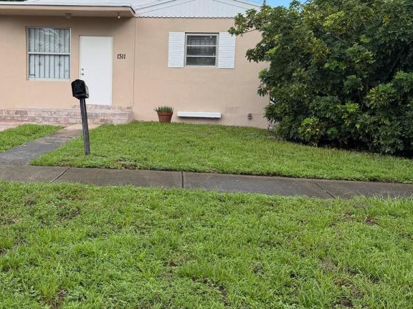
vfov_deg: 35.8
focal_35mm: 40
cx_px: 129
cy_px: 120
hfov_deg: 45.9
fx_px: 477
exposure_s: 1/1618
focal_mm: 6.76
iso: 100
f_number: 1.78
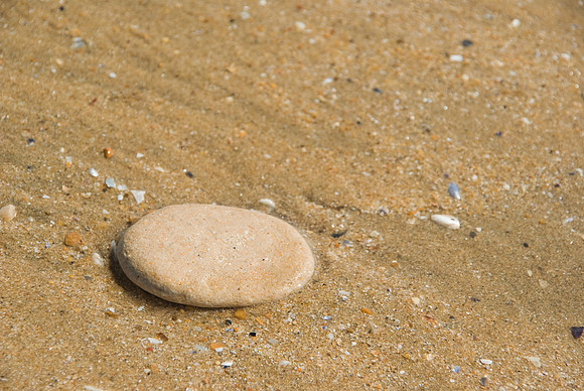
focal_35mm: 255
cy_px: 196
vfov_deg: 5.4
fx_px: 4141
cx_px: 292
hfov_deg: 8.1
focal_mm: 170
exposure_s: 1/250
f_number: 11
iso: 140
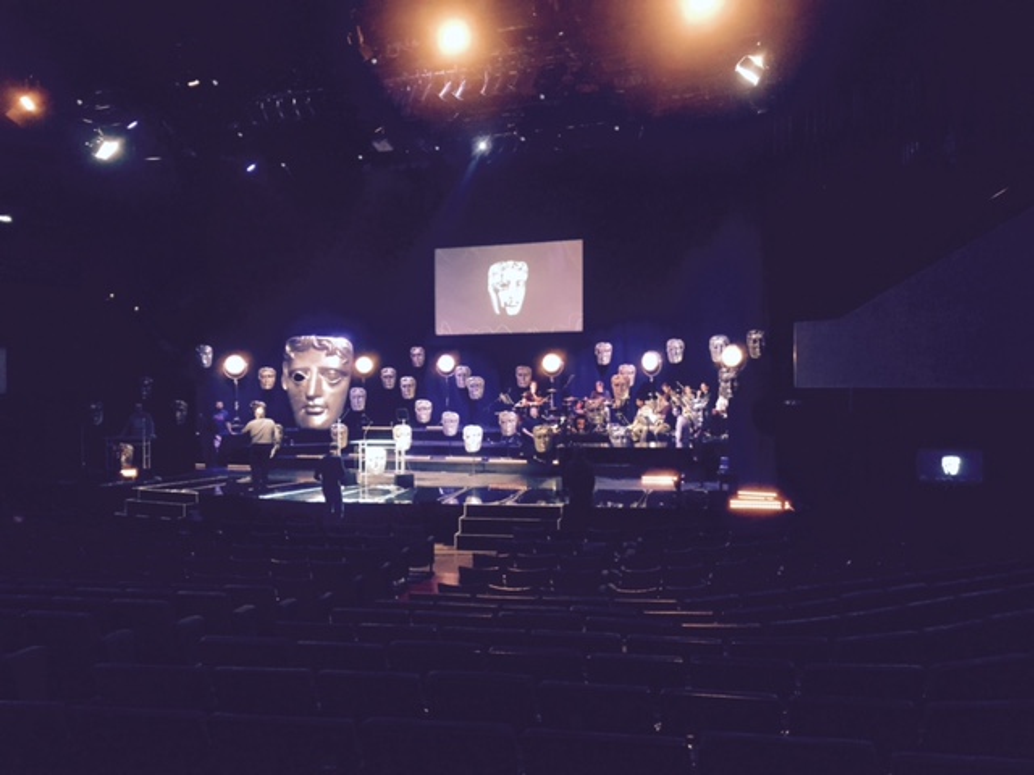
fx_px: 866
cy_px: 388
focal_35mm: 29
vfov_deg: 48.2
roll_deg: -0.2
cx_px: 517
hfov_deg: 61.7
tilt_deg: -1.4
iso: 400
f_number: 2.2
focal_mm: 4.15
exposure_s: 1/15
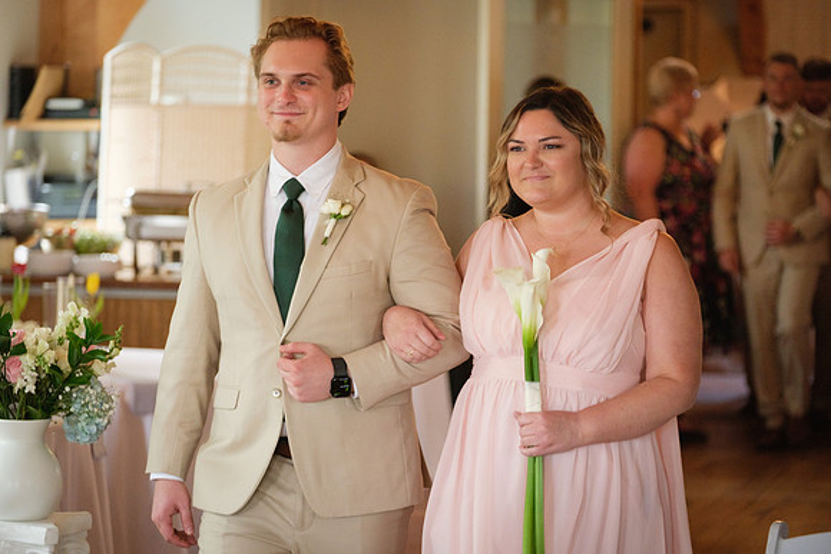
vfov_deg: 9.7
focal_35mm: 142
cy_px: 277
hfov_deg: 14.4
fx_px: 3278
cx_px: 416
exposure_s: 1/125
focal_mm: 94.5
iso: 800
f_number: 2.8
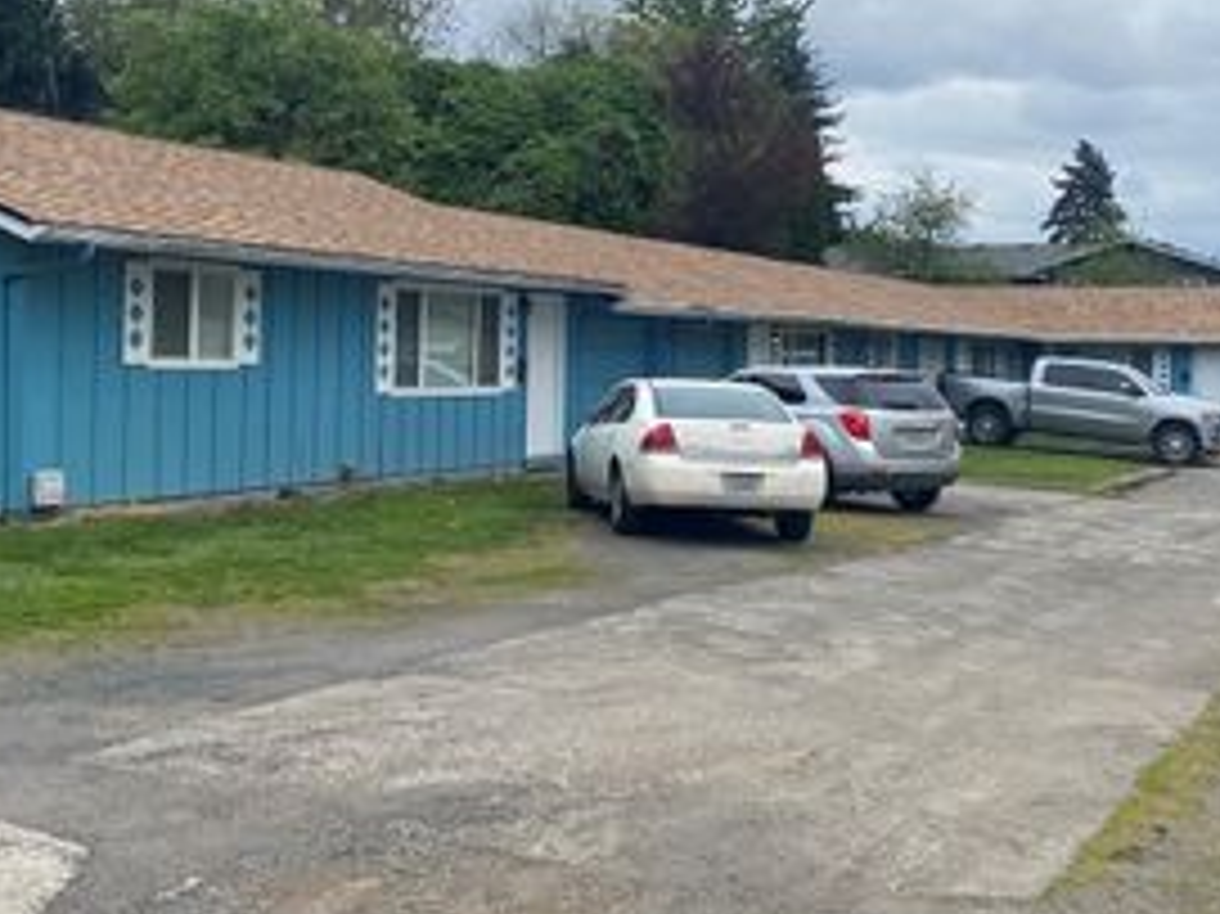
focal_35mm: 48
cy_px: 367
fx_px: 1691
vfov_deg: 30.2
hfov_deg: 39.5
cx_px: 500
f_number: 1.8
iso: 32
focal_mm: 4.25
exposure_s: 1/3731
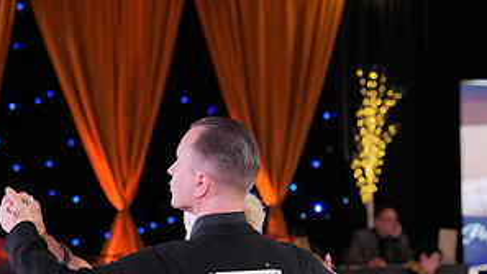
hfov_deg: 15.9
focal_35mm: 135
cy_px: 409
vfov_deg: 8.8
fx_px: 1743
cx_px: 194
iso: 1250
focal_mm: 66
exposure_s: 1/400
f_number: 3.5
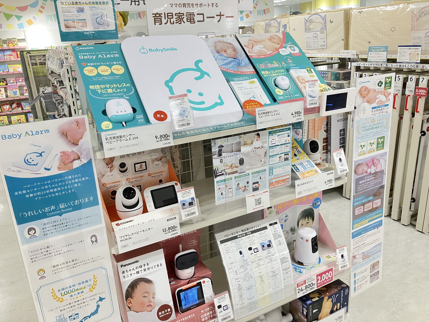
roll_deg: +3.1
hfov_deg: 63.4
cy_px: 161
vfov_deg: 49.7
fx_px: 347
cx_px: 214
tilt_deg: -18.1
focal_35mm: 28
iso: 64
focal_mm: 3.99
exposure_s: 1/60
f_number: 1.8
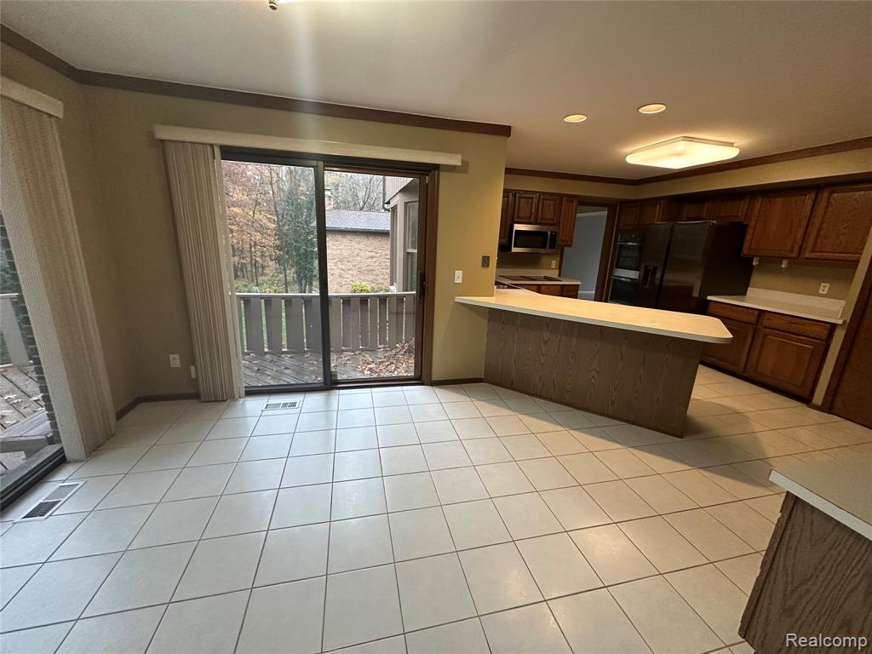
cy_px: 327
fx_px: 353
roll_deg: -3.1
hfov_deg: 102.1
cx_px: 436
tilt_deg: -13.9
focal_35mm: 14
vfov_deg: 85.7
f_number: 2.2
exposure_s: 1/120
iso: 320
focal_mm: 2.22
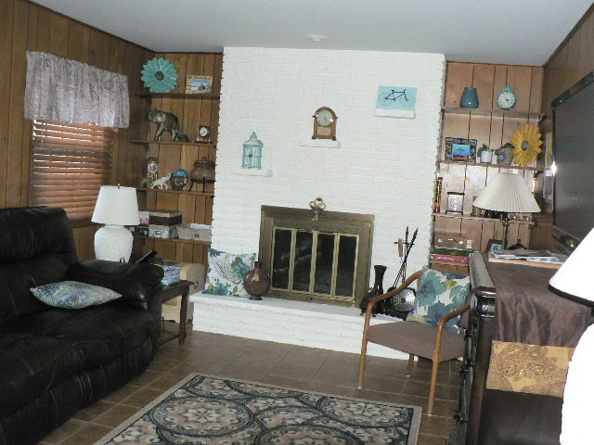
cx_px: 297
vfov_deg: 39.7
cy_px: 222
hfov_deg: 51.4
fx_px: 618
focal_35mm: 36
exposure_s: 1/60
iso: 400
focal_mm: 6
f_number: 2.8
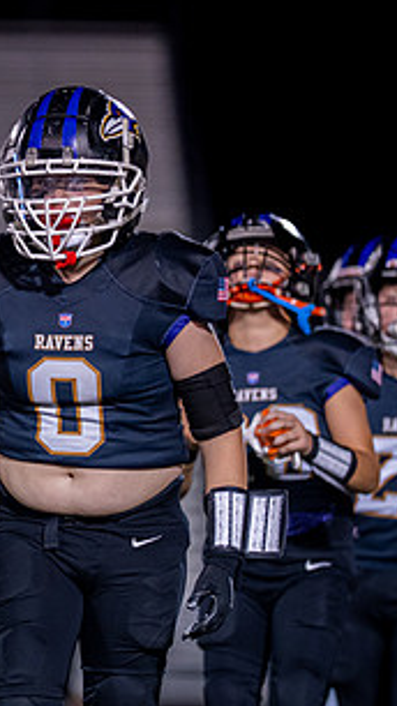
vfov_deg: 6.2
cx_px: -231
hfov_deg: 3.5
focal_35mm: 347
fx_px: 6497
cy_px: 297
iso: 1250
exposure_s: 1/1000
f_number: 1.8
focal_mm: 135
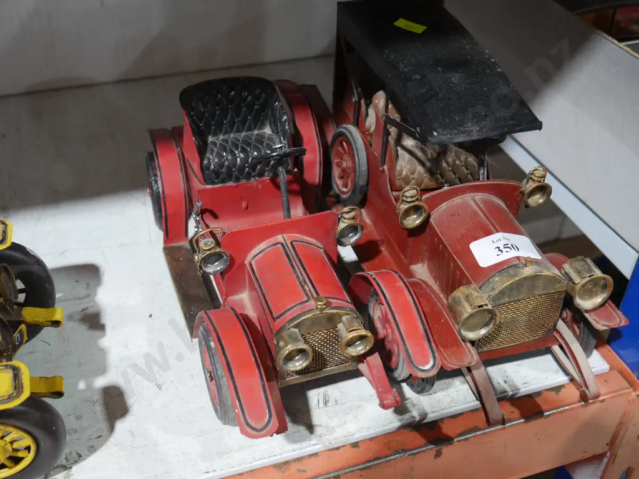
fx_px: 775
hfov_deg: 44.8
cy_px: 240
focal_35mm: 42
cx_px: 320
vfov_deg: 34.3
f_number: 4.6
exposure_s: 1/60
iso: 1250
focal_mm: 21
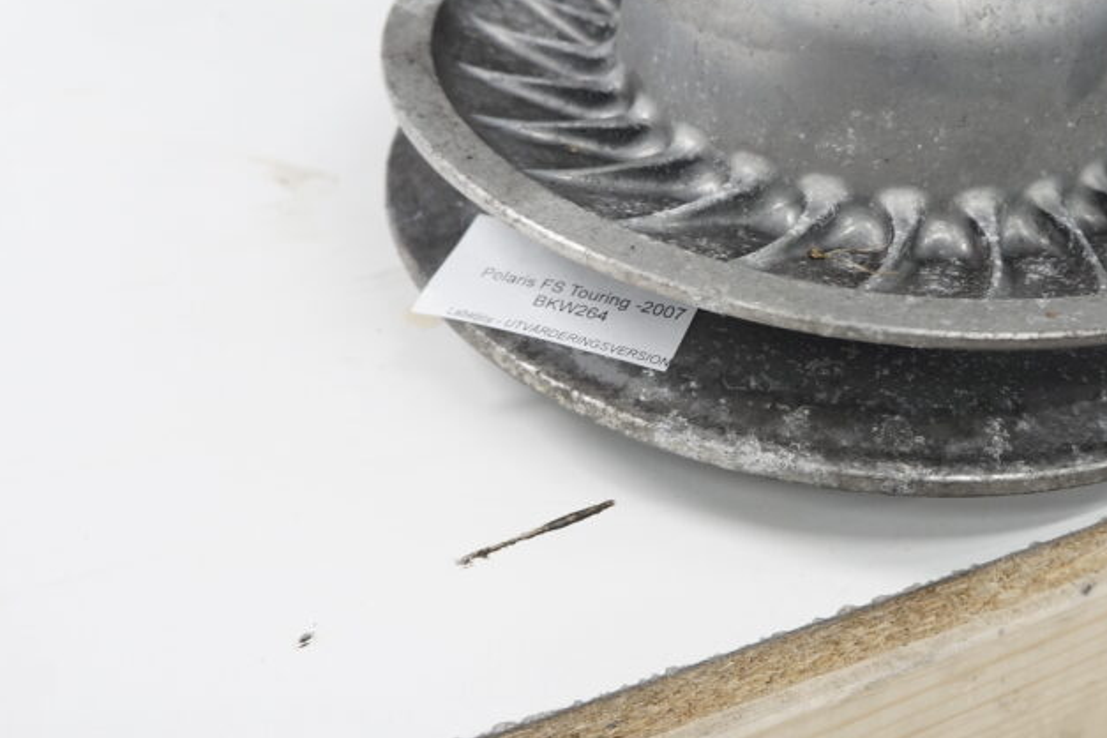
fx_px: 1507
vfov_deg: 27.5
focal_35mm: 49
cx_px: 784
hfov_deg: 39.6
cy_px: 352
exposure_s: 1/60
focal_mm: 20
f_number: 4
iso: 400
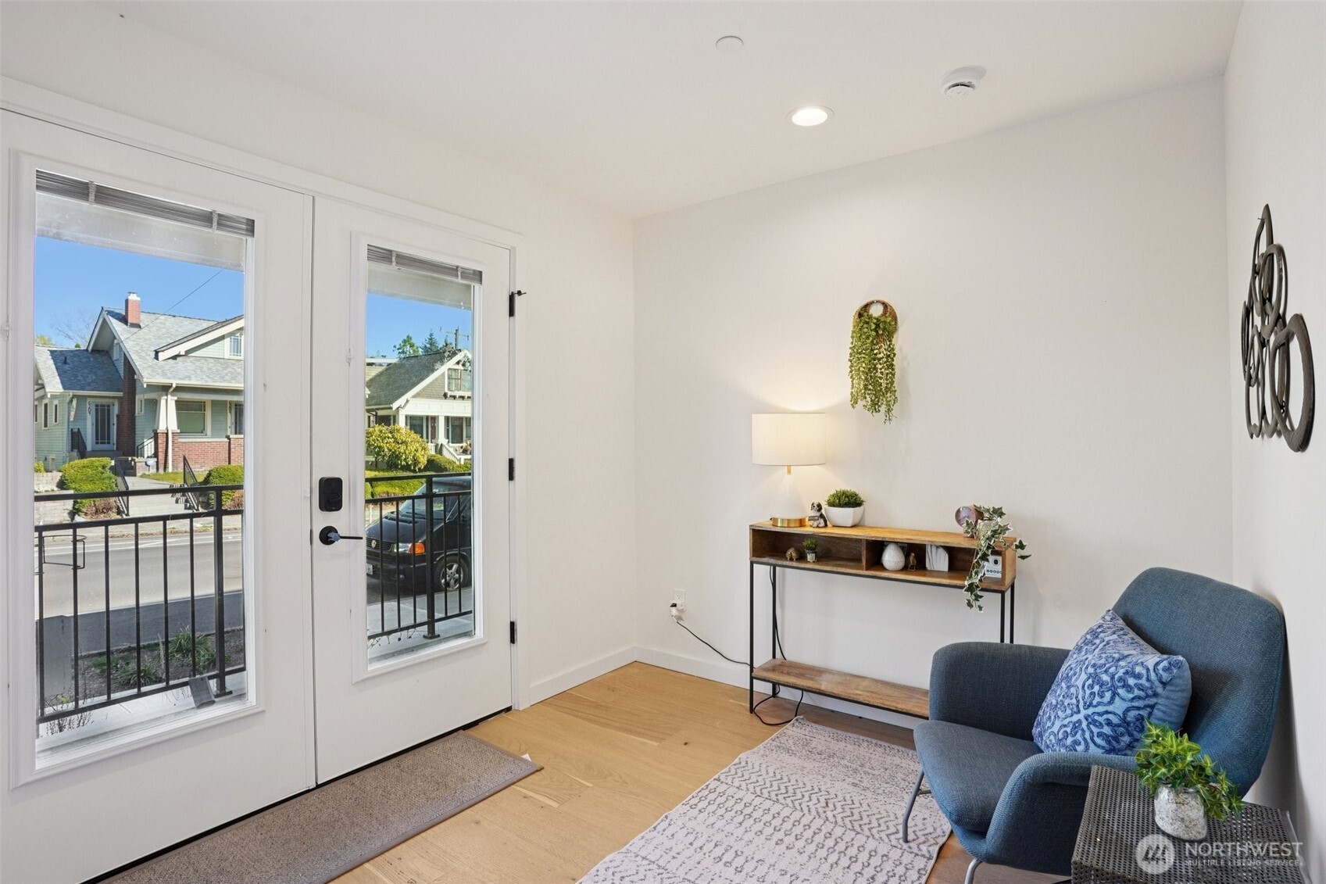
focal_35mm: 17
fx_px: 626
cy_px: 442
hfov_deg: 93.3
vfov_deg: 70.4
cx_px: 663
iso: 400
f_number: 8
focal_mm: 17
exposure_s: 1/45
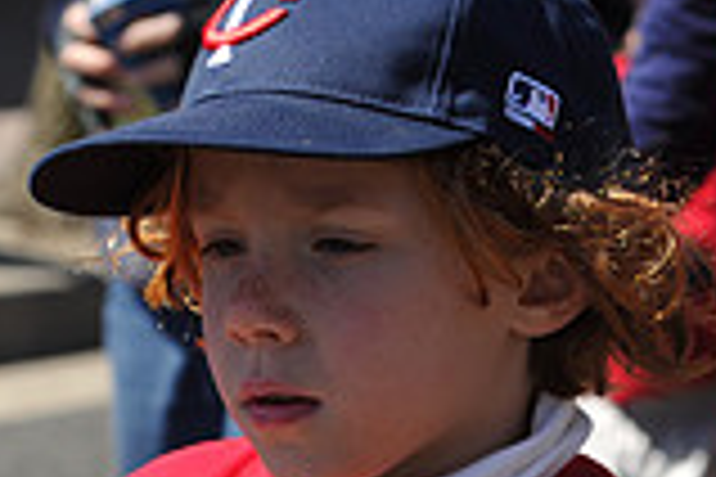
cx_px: 356
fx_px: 5091
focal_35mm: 256
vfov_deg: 5.3
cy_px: 747
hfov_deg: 8.0
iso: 200
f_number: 5
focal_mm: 70
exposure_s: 1/800
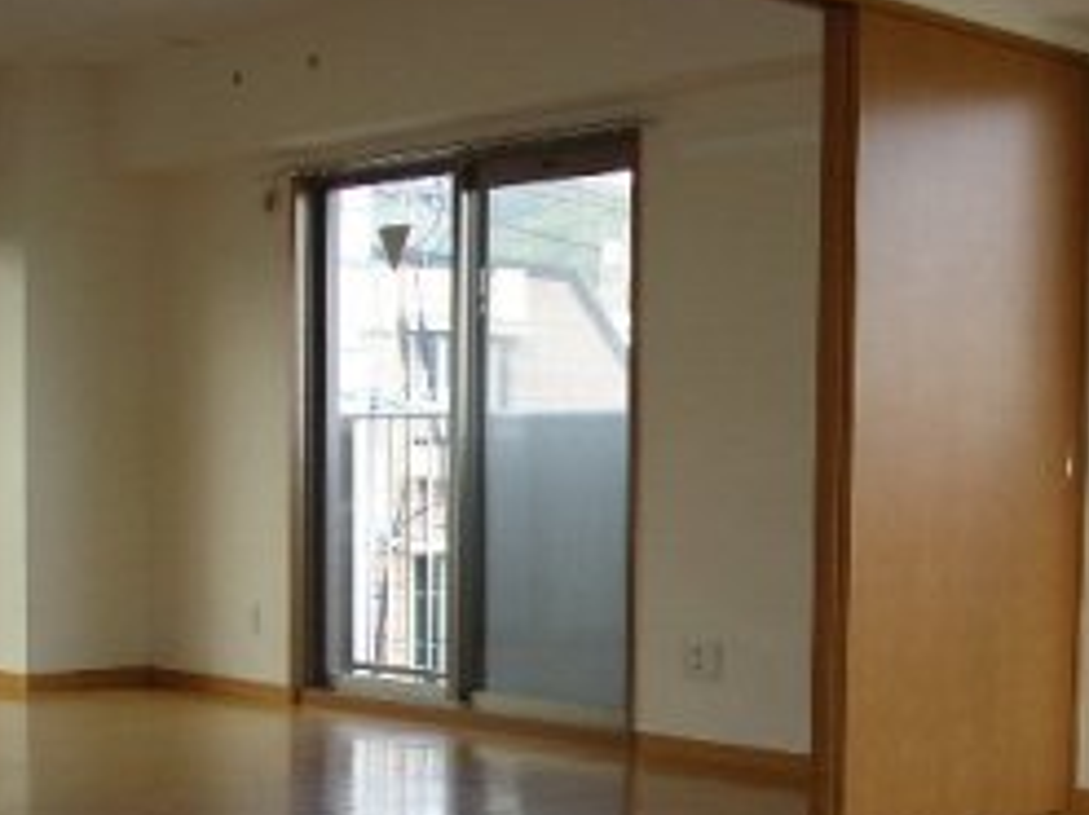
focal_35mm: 69
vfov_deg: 21.0
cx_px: 613
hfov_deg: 28.2
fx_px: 2170
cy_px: 670
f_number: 2.9
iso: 72
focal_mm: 5.8
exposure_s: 1/59.6
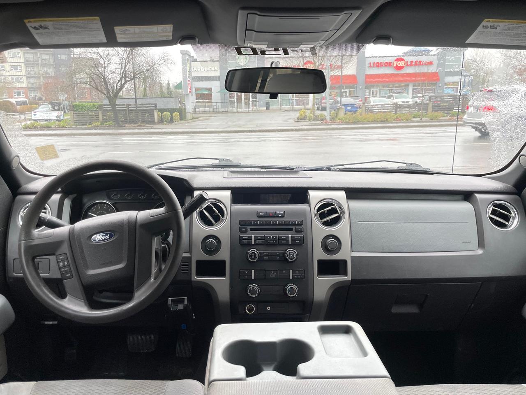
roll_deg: -1.2
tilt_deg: -12.3
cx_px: 263
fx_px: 395
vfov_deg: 53.1
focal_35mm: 26
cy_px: 198
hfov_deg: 67.3
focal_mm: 4.2
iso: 125
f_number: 1.6
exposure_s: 1/120
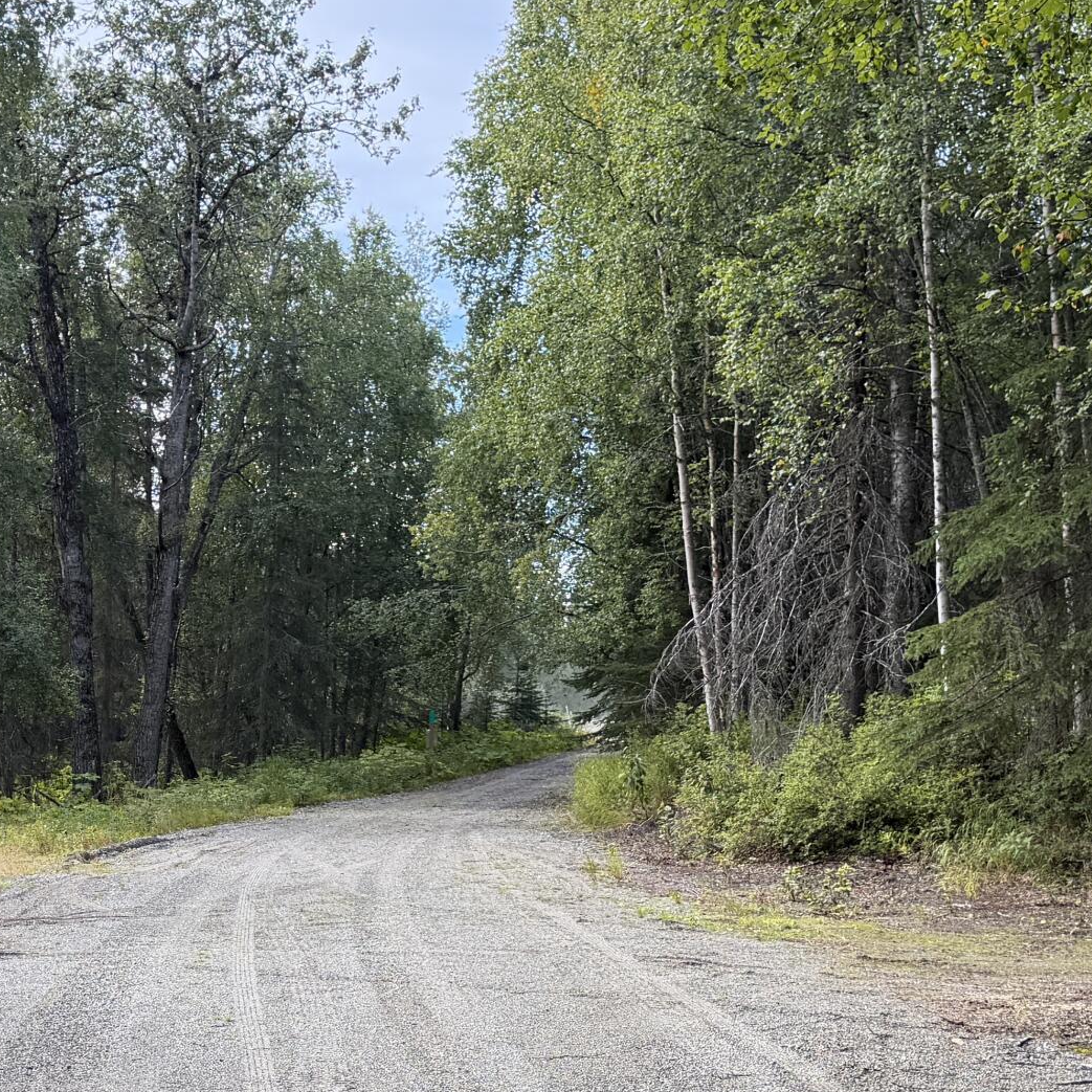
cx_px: 266
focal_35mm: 61
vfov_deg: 27.9
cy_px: 754
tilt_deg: -1.0
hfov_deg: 27.7
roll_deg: -1.4
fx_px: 2177
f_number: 1.78
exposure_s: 1/909
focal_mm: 6.76
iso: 100
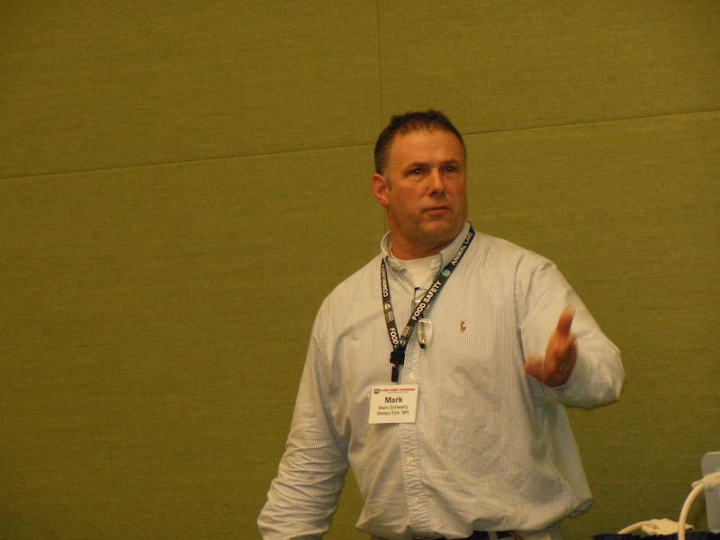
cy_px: 270
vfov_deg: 8.9
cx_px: 360
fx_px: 3474
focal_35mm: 167
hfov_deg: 11.8
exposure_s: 1/60
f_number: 5.4
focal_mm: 29.8
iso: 1000
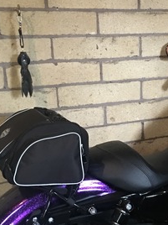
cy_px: 166
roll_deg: -2.1
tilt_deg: -22.5
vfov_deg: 29.4
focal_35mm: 65
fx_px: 421
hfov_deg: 21.6
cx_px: 179
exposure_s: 1/4
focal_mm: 4.15
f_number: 2.2
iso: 125
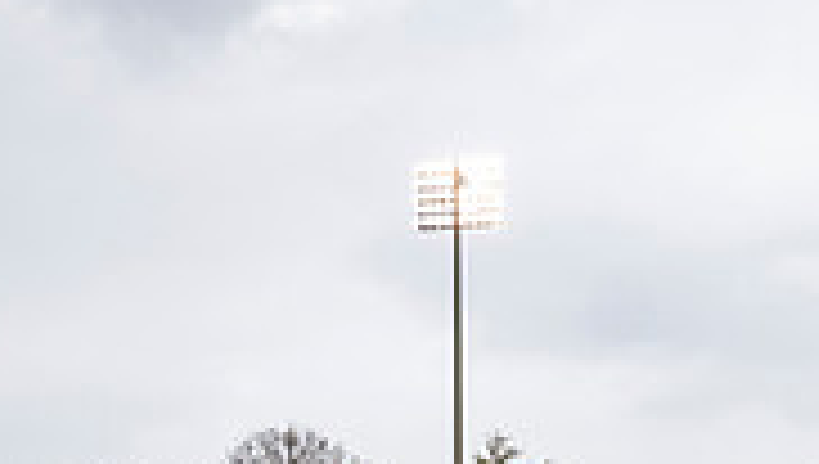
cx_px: 666
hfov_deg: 26.0
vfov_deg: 13.5
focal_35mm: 80
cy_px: 858
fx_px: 1740
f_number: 2.8
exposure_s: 1/500
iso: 100
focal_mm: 24
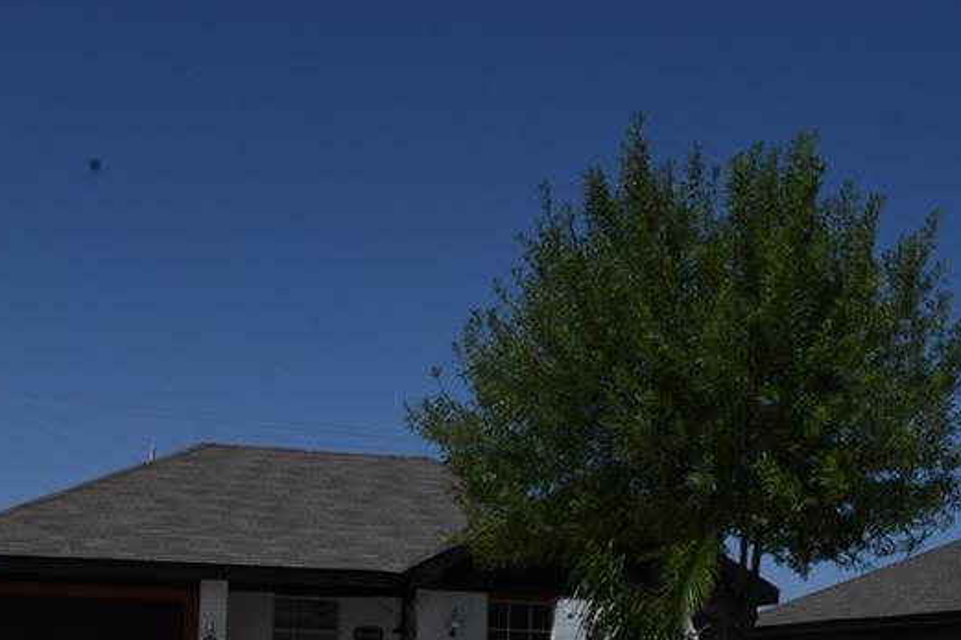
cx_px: 511
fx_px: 1574
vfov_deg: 22.4
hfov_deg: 33.9
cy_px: 592
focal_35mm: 59
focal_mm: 20
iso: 1000
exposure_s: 1/1250
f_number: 18
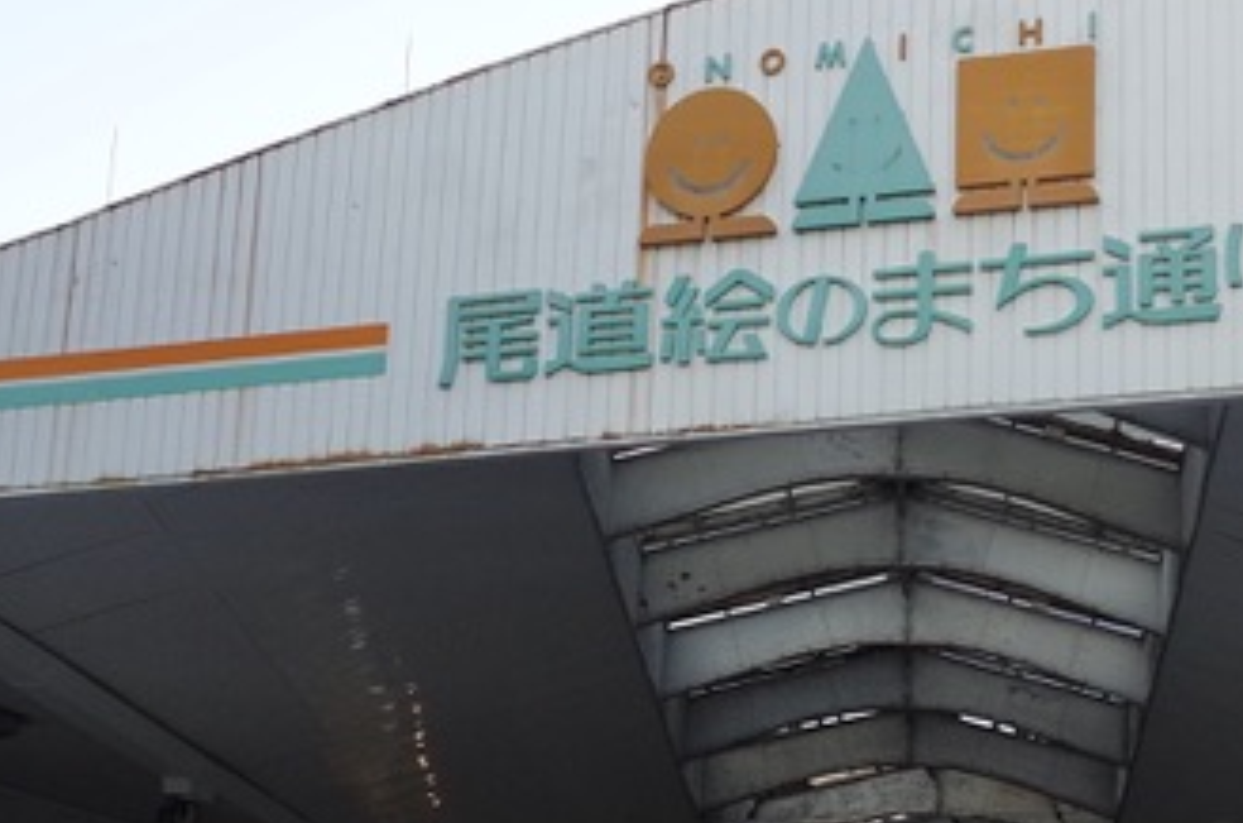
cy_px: 381
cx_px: 1059
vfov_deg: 14.6
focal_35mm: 93
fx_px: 3203
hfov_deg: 21.6
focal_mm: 18.3
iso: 100
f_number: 4
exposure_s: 1/45
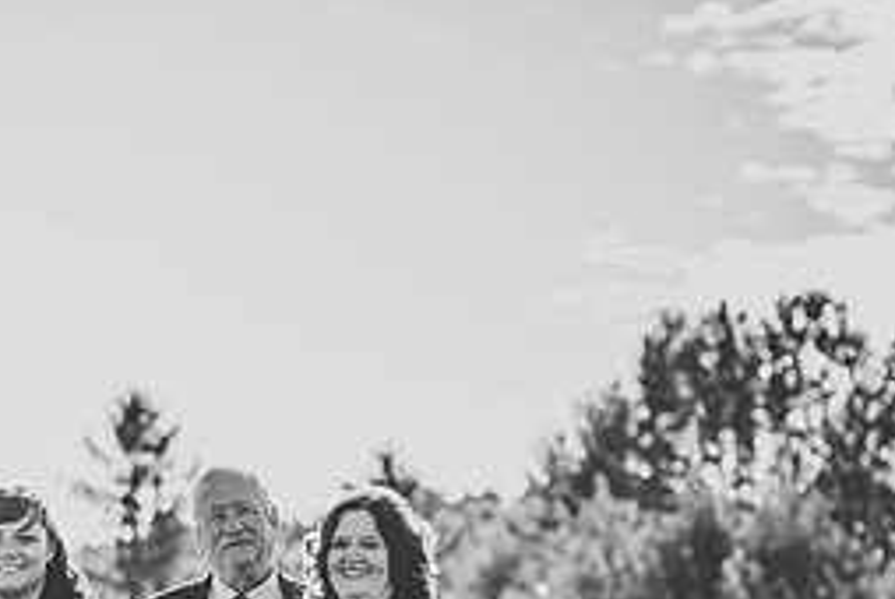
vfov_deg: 6.1
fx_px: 5575
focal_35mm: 224
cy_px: 802
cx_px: -35
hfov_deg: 9.1
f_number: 2.8
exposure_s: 1/4000
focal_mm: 82
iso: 500
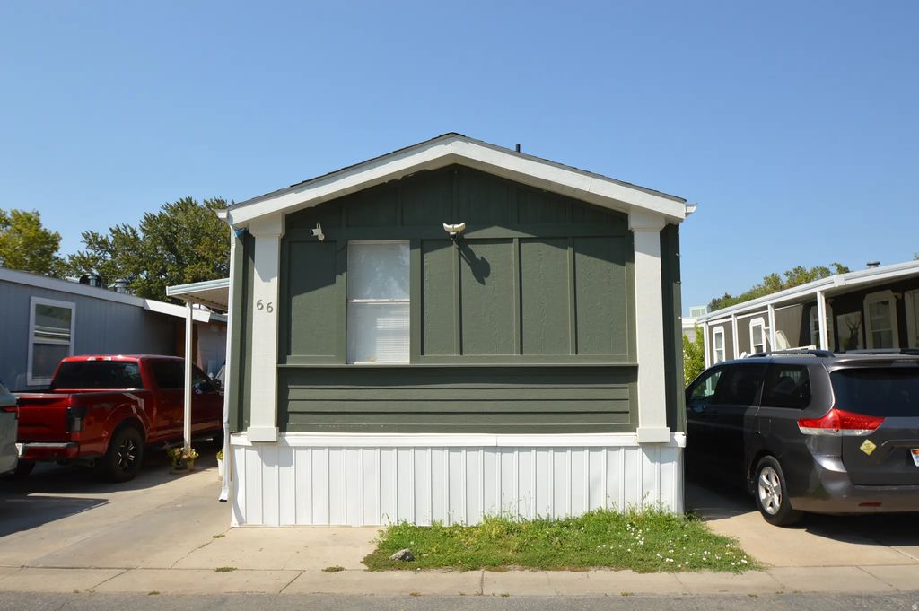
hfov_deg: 73.8
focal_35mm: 24
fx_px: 612
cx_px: 460
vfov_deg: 53.1
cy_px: 306
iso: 100
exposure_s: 1/200
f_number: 9
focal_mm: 16
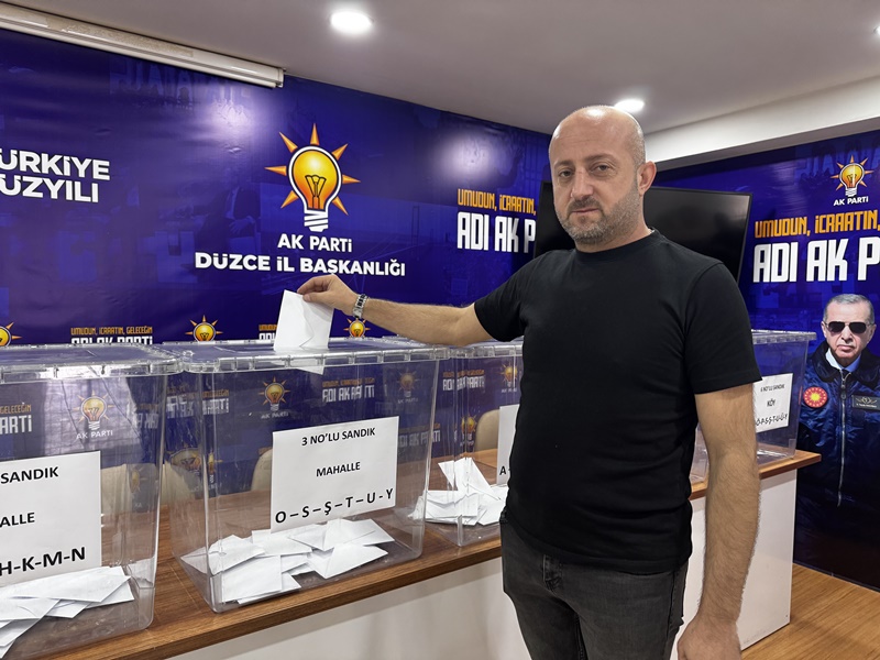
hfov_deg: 71.6
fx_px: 610
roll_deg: -0.3
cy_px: 330
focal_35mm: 24
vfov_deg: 56.8
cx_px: 440
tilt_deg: -2.9
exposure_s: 1/50
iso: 250
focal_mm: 6.76
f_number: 1.78
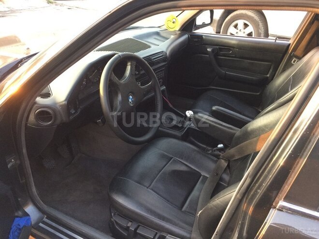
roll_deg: -1.8
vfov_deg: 48.2
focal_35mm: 29
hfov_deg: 61.7
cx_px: 160
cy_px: 120
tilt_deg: -27.5
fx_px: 267
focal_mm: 4.15
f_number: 2.2
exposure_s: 1/33
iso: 64
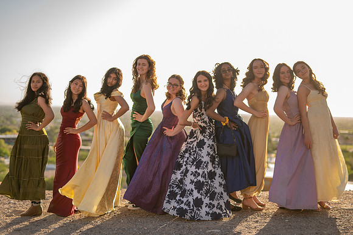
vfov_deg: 25.1
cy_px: 108
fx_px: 529
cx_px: 179
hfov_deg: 36.9
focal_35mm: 54
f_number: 1.4
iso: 100
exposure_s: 1/2000
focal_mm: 50
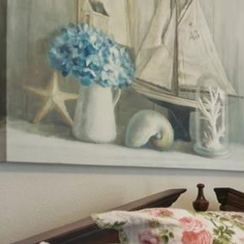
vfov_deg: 26.1
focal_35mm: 65
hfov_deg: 13.9
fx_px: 518
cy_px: 188
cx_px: 628
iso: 400
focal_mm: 14
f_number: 8
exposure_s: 1/5
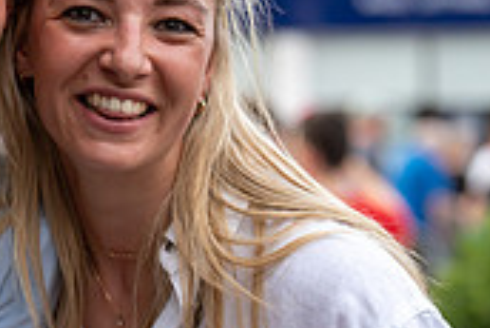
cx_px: 28
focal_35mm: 327
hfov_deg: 6.3
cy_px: 101
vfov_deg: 4.2
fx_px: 4454
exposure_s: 1/800
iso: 800
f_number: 4
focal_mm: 97
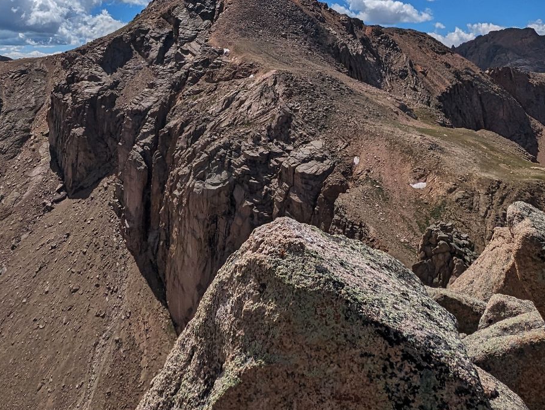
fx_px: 568
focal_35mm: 36
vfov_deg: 34.9
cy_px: -27
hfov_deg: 51.2
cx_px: 244
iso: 50
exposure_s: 1/6623
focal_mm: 2.35
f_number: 2.2
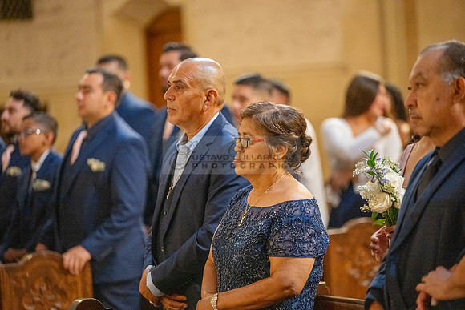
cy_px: 155
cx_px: 232
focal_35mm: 160
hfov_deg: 12.8
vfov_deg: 8.6
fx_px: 2067
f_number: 2.8
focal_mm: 160
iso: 2000
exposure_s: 1/200
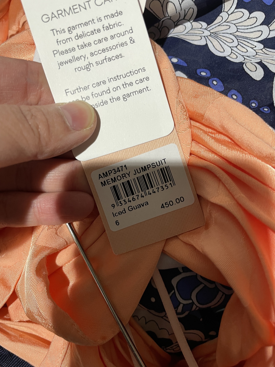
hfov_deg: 53.1
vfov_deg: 67.3
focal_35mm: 26
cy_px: 184
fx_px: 275
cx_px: 138
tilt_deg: -72.8
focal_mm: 4.2
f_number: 1.6
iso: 80
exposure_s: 1/50
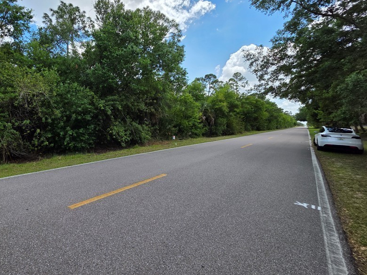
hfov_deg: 89.1
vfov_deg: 74.2
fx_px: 180
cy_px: 115
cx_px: 136
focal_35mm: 17
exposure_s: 1/1614
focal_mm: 2.2
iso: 40
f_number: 1.9
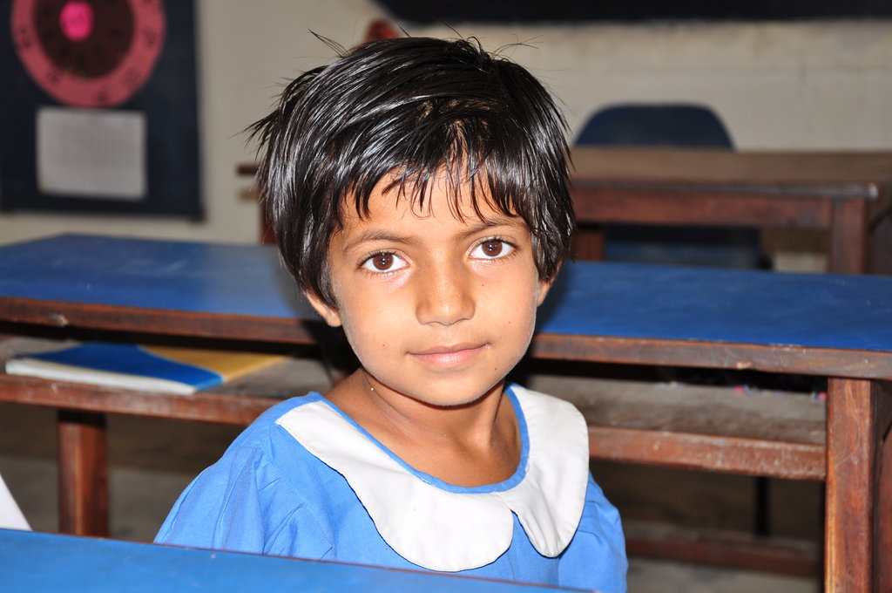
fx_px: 1782
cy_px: 296
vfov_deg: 18.9
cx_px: 446
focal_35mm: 72
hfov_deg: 28.1
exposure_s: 1/160
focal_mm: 48
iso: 200
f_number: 5.6
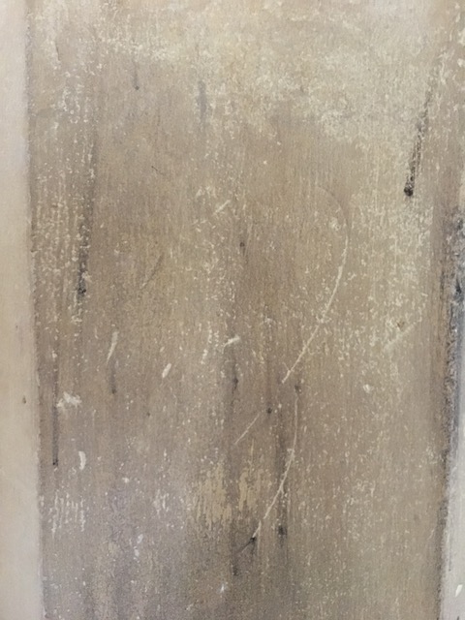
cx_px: 232
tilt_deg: -5.5
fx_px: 519
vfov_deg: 61.7
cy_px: 310
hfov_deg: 48.2
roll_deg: -0.9
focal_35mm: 29
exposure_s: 1/17
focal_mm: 4.15
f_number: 2.2
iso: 320
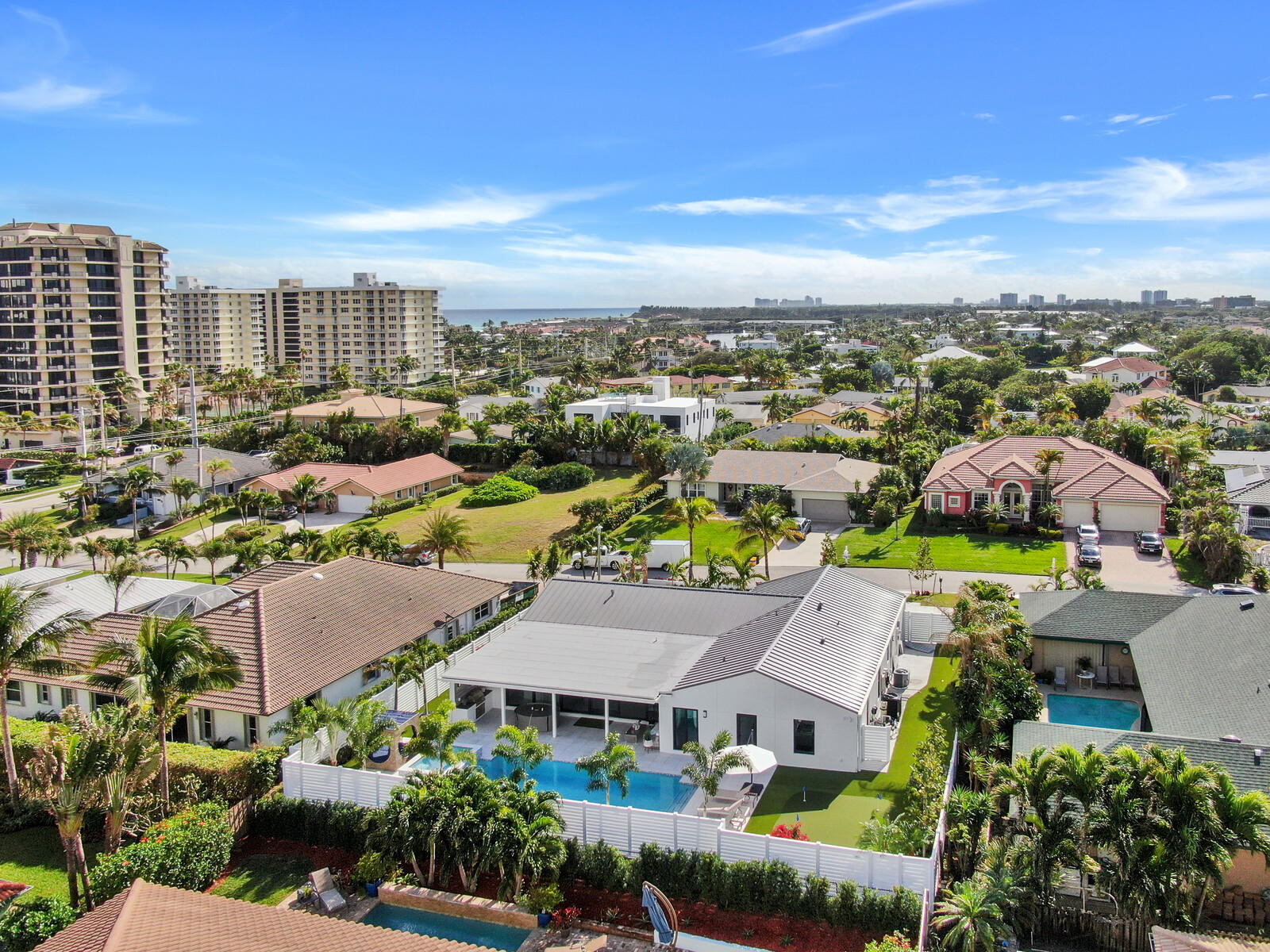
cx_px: 635
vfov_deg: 56.8
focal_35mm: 24
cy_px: 476
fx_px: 881
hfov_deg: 71.6
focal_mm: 4.39
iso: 100
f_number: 2.8
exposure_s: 1/1600
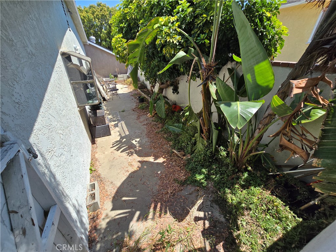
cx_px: 168
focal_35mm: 13
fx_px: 126
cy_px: 126
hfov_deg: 106.2
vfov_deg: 89.9
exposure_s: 1/1387
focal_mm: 2.2
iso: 50
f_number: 2.2
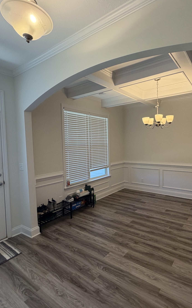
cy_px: 153
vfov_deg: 85.1
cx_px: 113
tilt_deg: -3.1
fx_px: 167
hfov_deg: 59.3
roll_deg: +1.2
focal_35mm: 20
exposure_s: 1/120
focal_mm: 2.22
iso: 125
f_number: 2.2
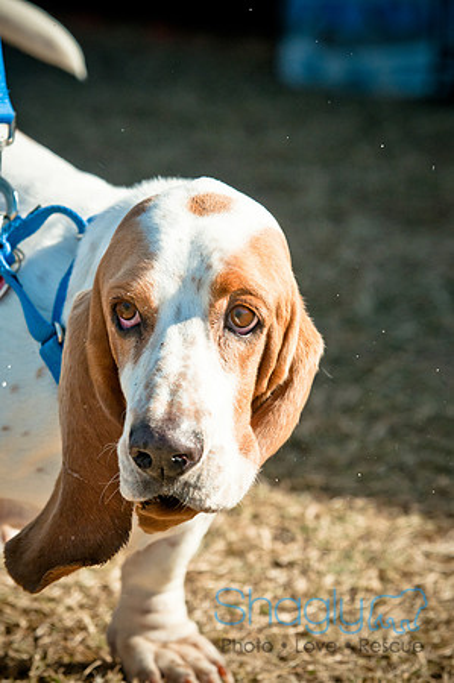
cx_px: 227
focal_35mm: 202
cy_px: 342
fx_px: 3839
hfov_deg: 6.8
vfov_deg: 10.2
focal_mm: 135
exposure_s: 1/2500
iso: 400
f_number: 5.6
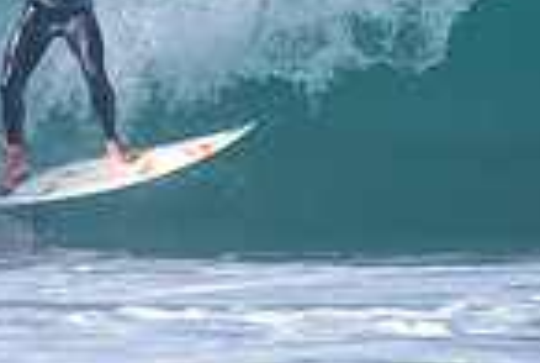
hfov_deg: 1.0
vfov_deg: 0.7
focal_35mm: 1981
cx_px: 163
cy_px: -161
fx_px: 29775
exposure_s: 1/2000
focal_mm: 500
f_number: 5.6
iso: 320
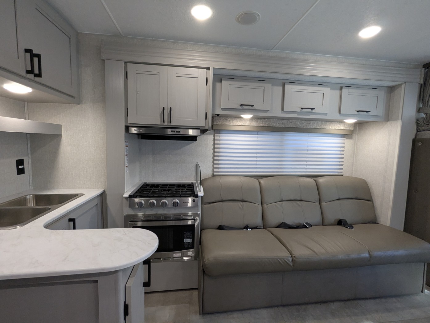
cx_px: 215
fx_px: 199
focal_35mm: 16
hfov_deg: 94.4
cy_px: 162
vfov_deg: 78.2
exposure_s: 1/114
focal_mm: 2.35
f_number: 2.2
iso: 359
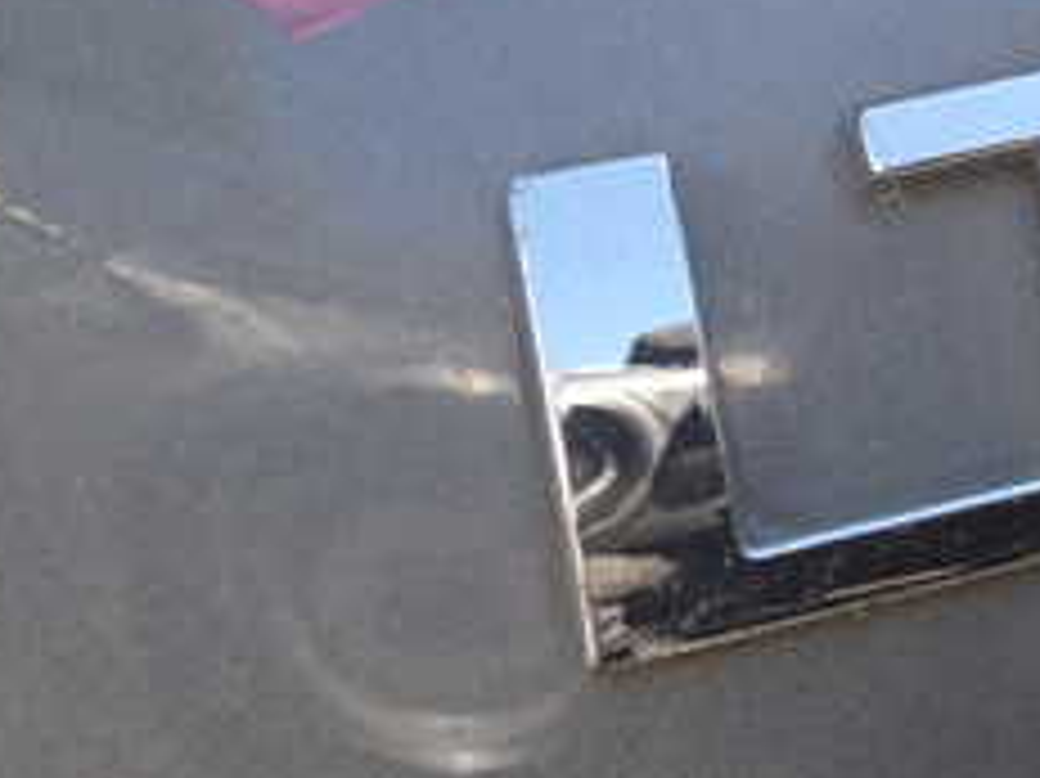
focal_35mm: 78
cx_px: 1211
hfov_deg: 23.2
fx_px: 2342
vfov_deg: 18.3
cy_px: -22
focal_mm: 5.4
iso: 100
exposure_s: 1/200
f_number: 3.2
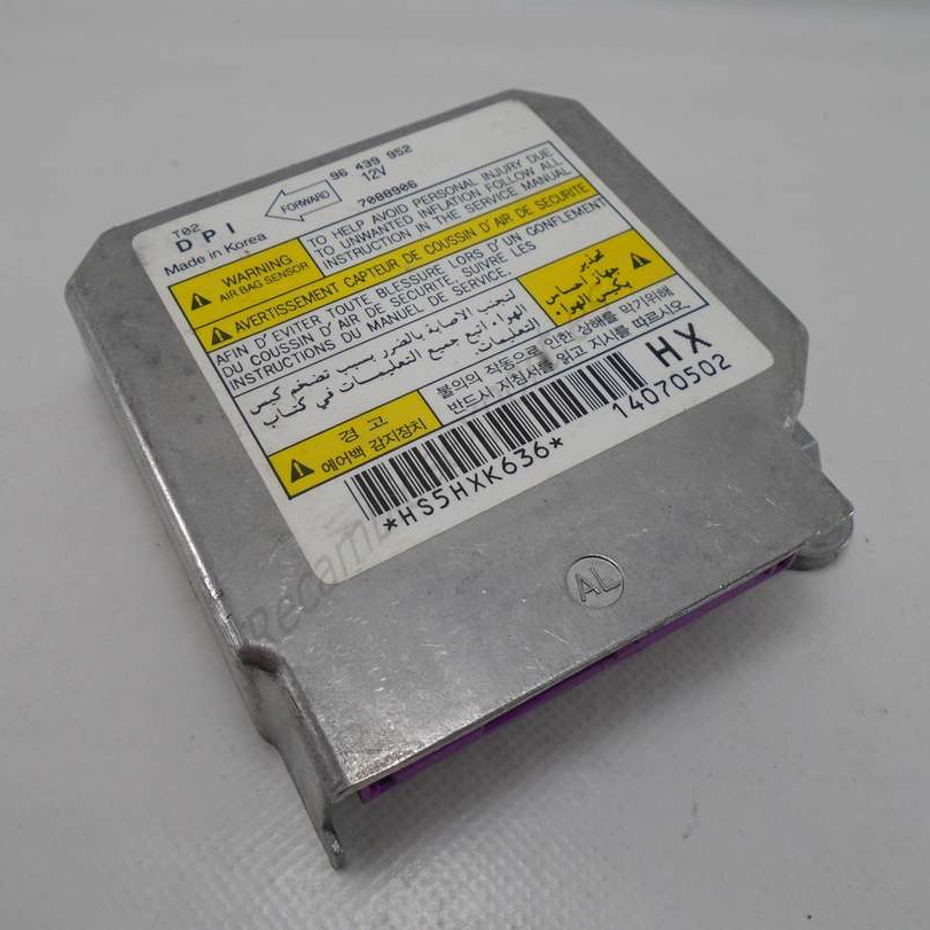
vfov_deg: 52.5
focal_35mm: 31
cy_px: 462
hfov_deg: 52.5
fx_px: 942
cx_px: 438
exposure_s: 1/200
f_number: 3.2
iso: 100
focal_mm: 4.6
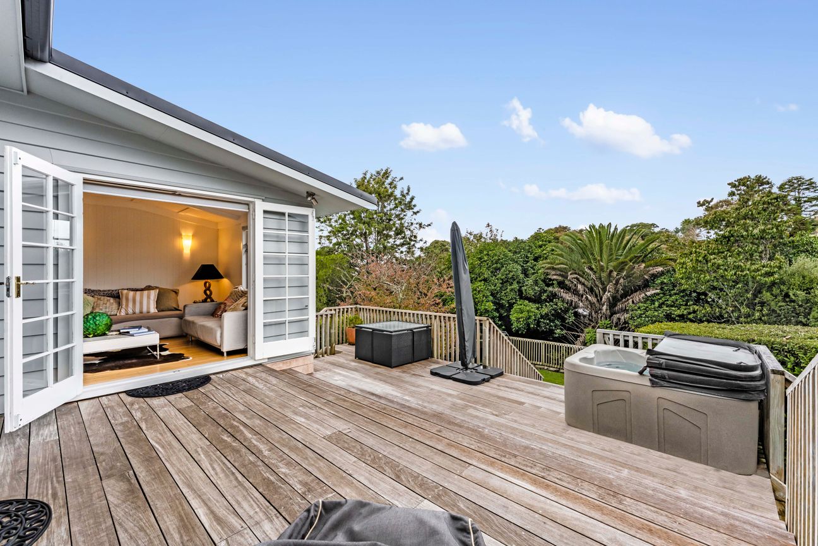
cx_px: 409
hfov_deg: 99.6
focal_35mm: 15
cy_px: 273
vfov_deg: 76.6
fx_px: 345
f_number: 11
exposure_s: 1/50
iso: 250
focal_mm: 15.2
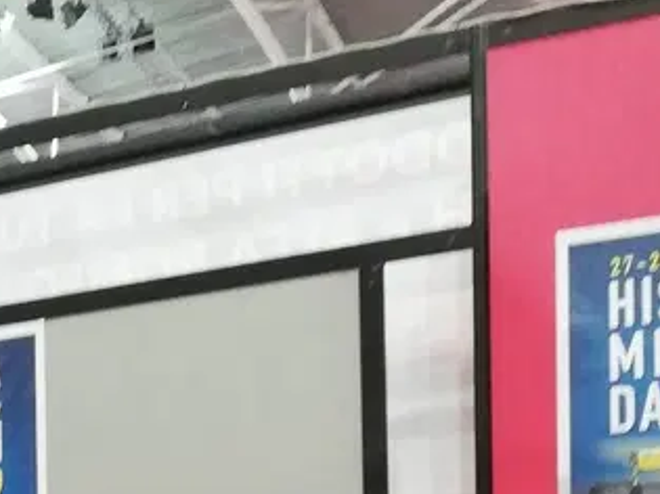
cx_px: -283
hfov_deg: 18.0
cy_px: 862
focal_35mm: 99
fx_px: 1887
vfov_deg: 13.5
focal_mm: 3.81
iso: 400
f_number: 2.2
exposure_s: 1/25
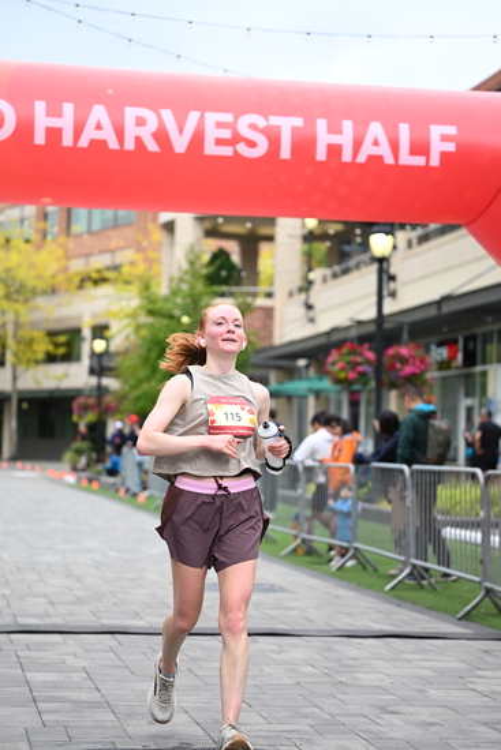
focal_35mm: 77
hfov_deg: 17.7
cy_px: 375
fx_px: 1606
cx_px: 250
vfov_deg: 26.3
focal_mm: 77
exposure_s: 1/2000
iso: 640
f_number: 2.8
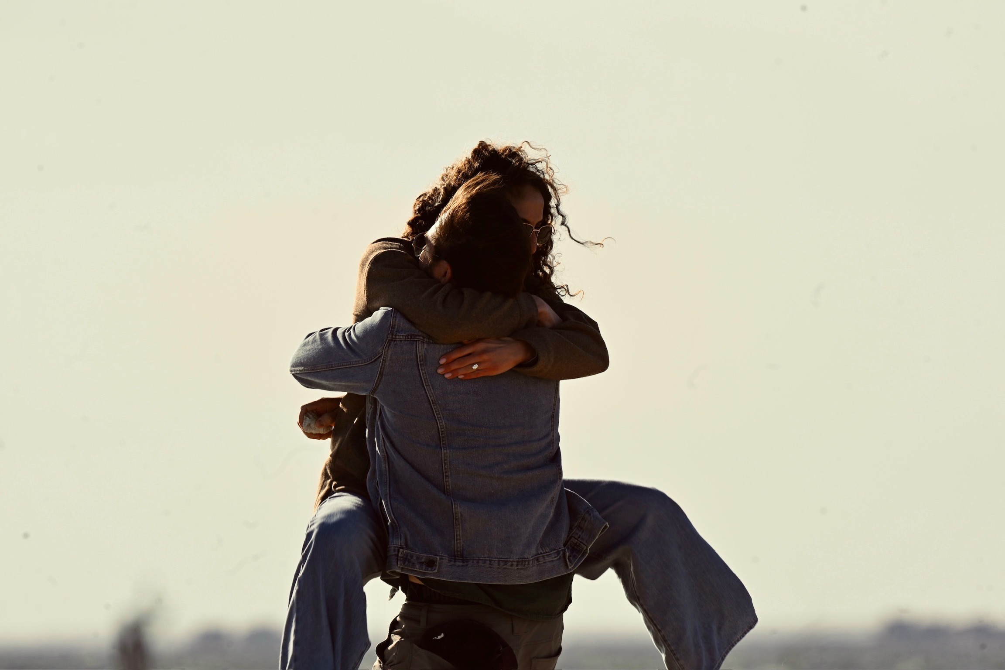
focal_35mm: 600
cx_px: 502
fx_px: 16749
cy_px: 335
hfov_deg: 3.4
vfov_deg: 2.3
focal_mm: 600
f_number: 10
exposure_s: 1/500
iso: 200
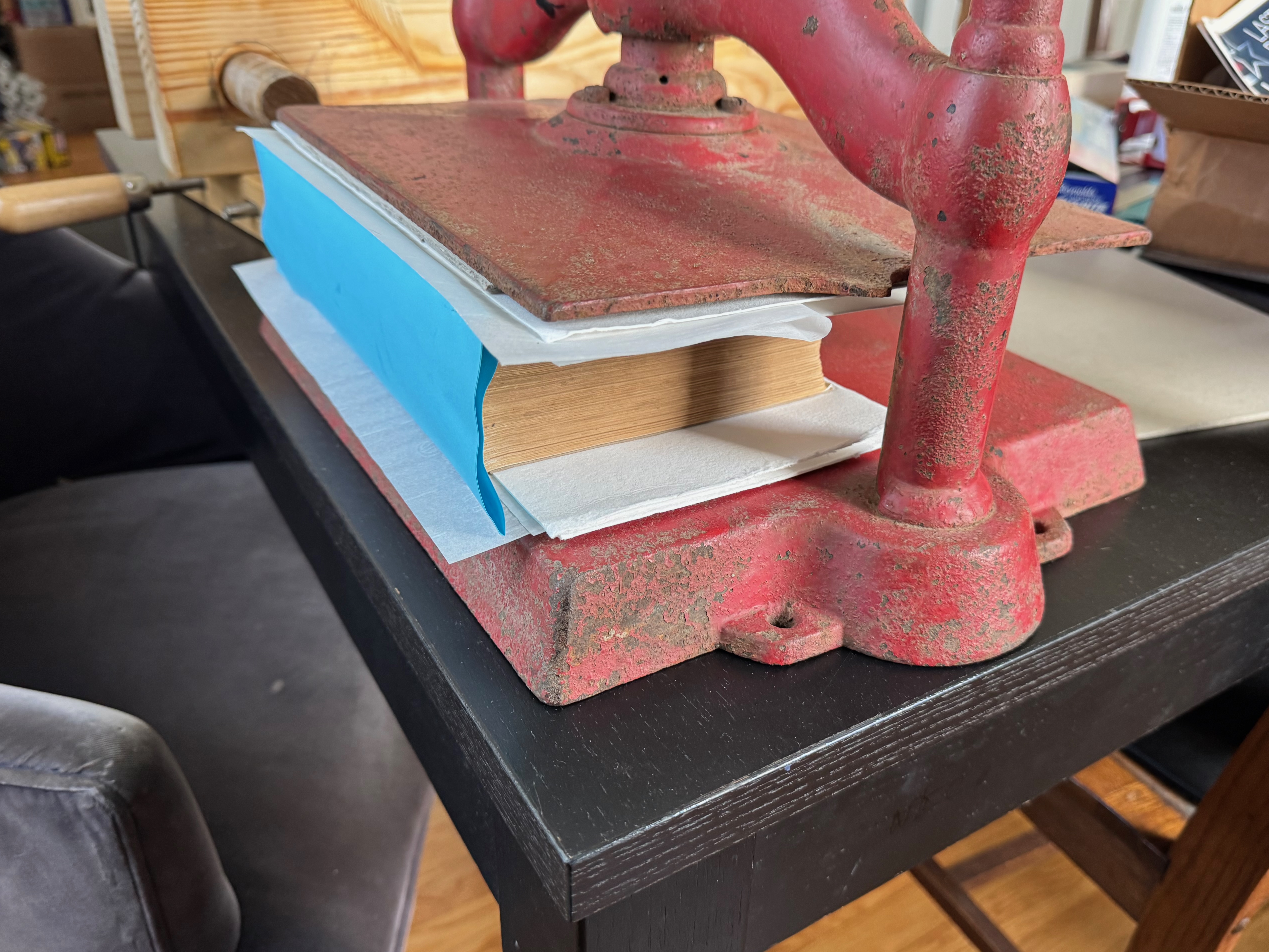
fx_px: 990
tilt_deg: -30.8
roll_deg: -1.9
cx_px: 687
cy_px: 483
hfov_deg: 65.2
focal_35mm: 27
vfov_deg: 51.4
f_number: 1.78
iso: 250
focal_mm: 6.76
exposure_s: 1/60
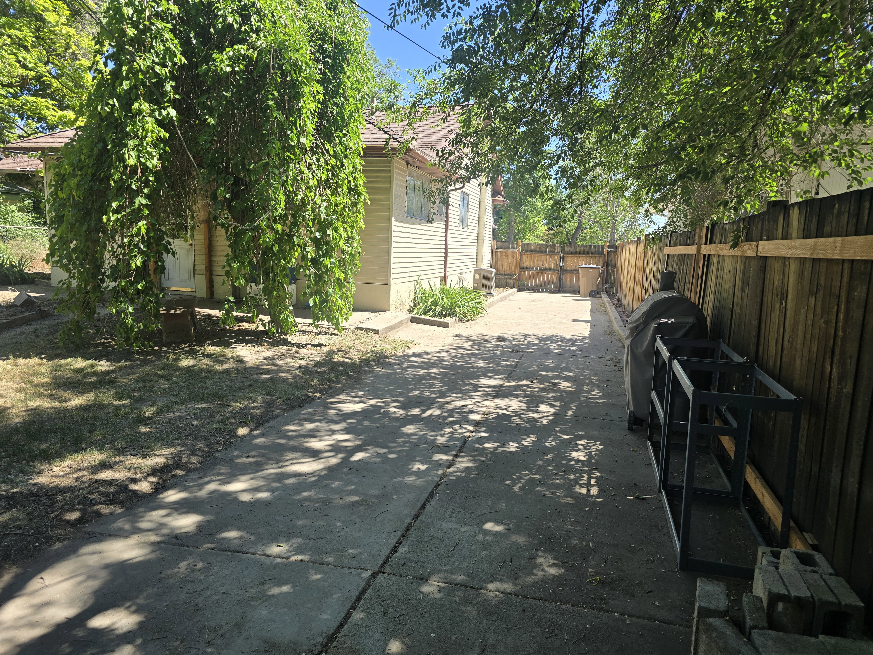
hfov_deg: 73.9
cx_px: 436
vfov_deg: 58.9
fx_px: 580
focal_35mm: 23
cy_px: 328
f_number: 1.7
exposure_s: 1/342
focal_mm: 6.3
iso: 12
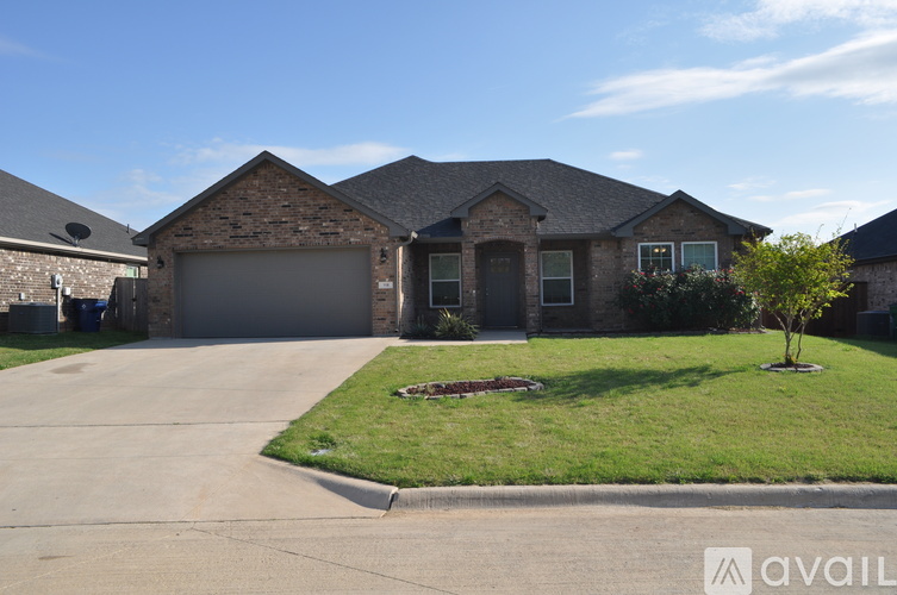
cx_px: 448
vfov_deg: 47.8
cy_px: 298
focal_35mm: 27
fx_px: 672
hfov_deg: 67.4
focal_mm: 18
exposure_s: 1/200
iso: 200
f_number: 11
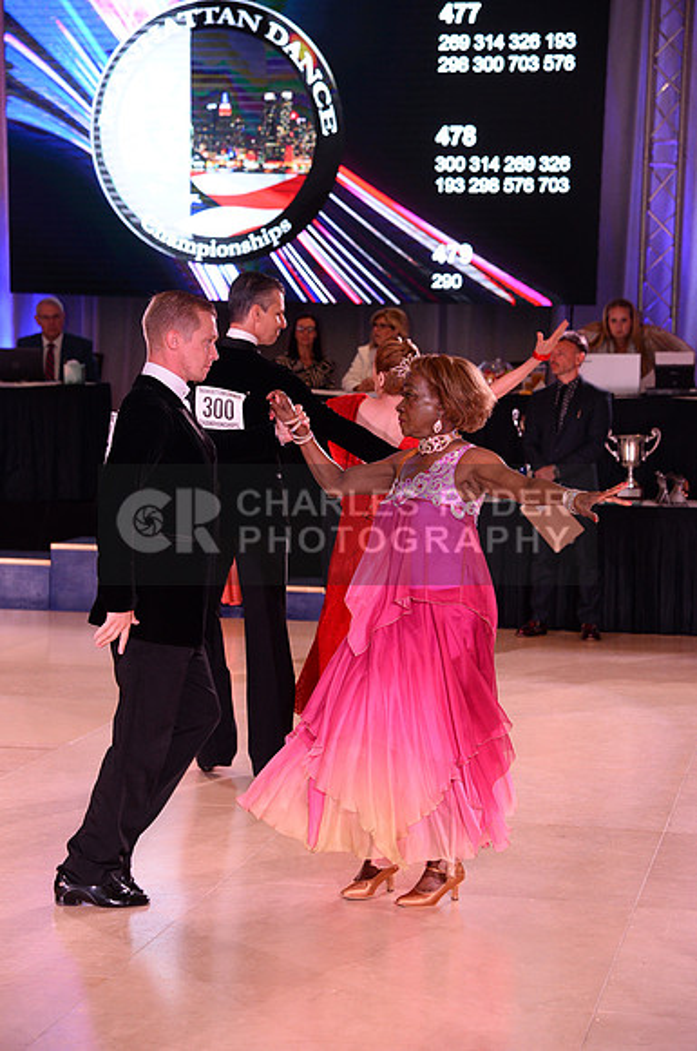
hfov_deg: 14.4
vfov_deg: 21.5
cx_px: 348
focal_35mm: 95
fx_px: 2767
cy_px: 526
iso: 2500
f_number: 6.3
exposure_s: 1/250
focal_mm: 95
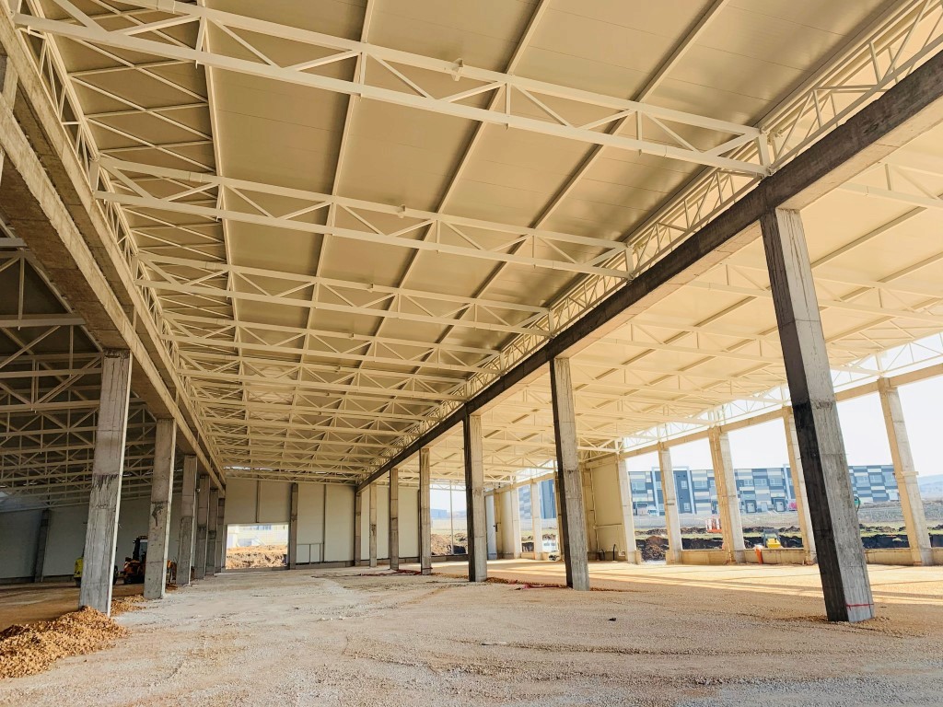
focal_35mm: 26
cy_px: 354
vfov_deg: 53.1
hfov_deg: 67.3
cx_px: 472
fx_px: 708
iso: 25
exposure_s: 1/408
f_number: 1.8
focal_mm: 4.25
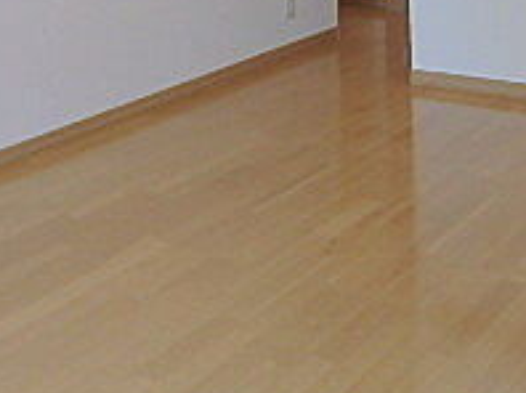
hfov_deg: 28.4
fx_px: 1032
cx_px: 361
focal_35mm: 68
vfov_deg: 19.8
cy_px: -125
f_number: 3.5
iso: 200
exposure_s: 1/50
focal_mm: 3.7
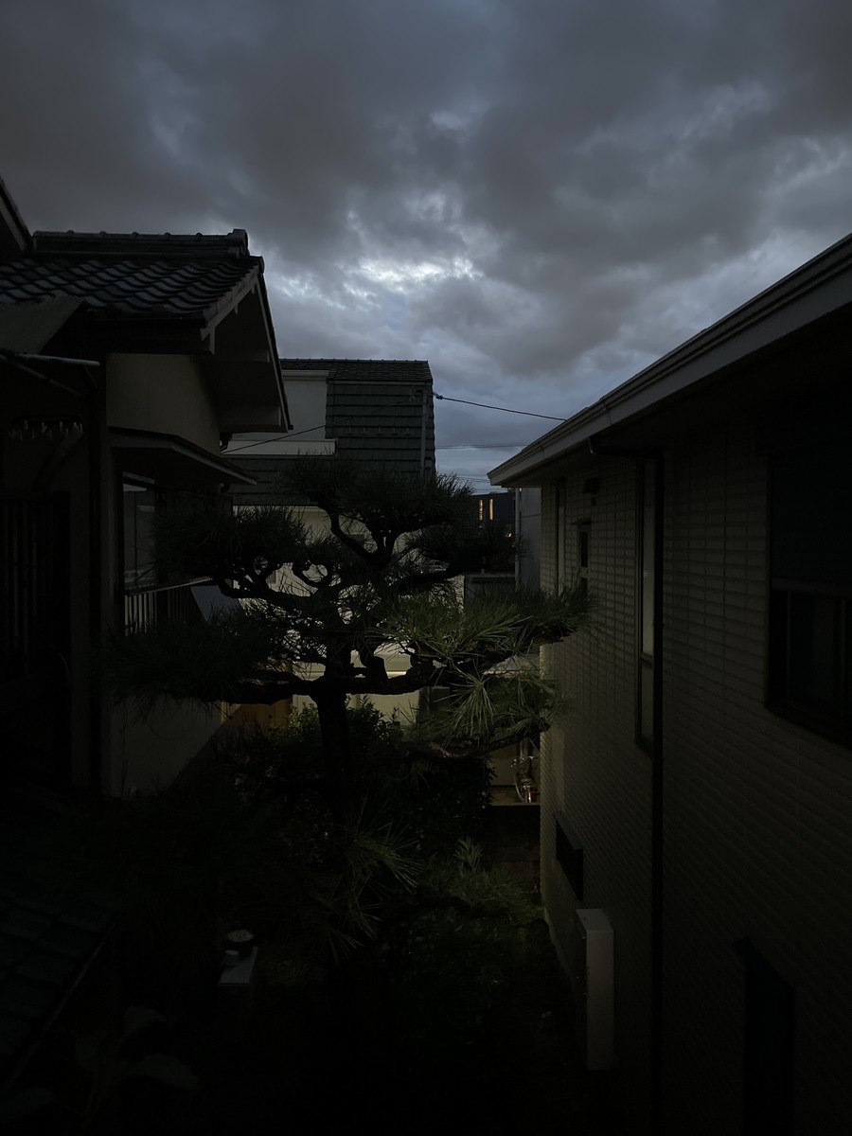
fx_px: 853
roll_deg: -1.2
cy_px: 568
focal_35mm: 26
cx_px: 426
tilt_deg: -3.1
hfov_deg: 53.1
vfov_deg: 67.3
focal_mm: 4.2
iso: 1000
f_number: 1.6
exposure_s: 1/15
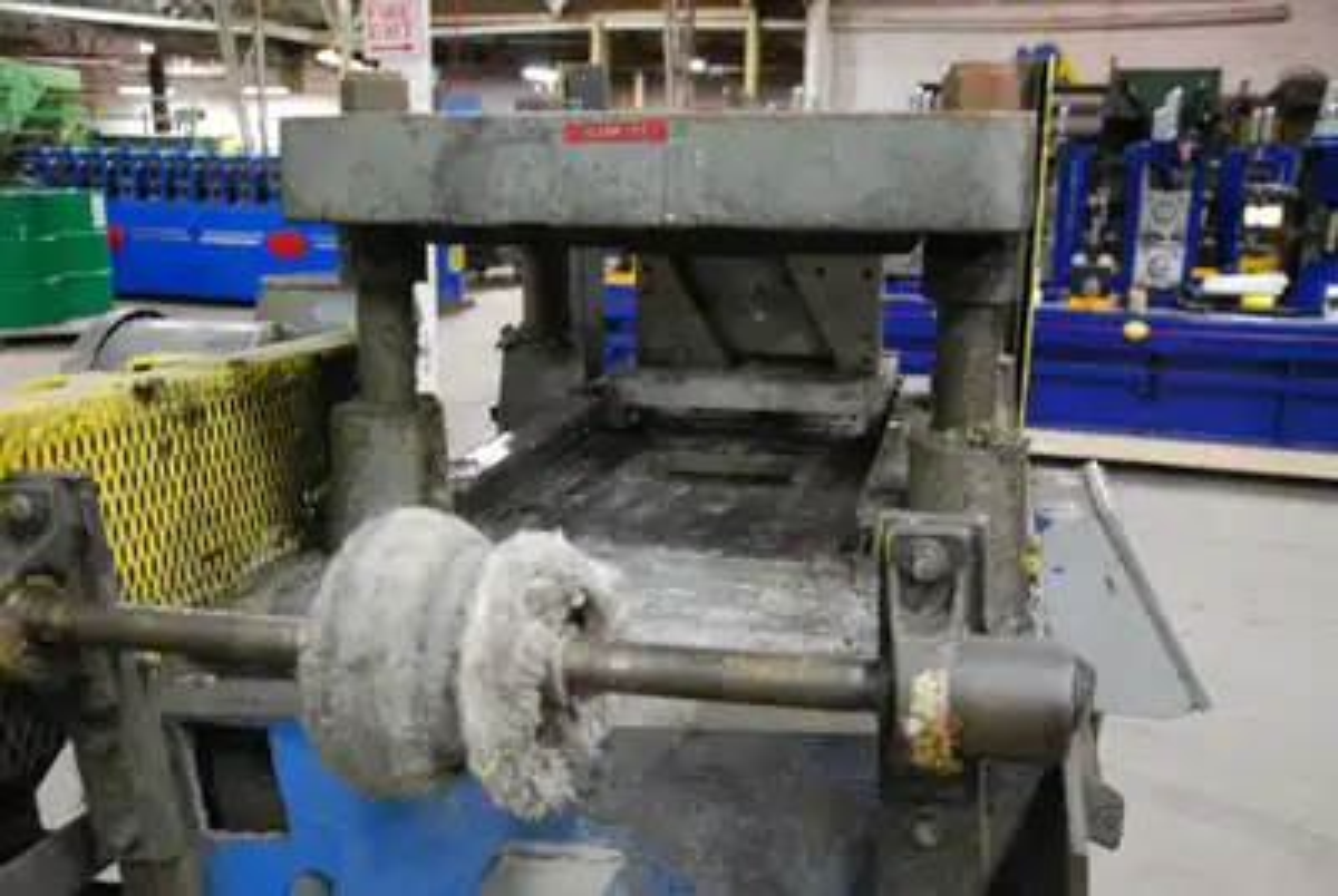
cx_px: 669
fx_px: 1228
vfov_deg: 40.1
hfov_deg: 57.2
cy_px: 448
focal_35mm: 33
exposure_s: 1/20
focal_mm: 22
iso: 1600
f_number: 3.8
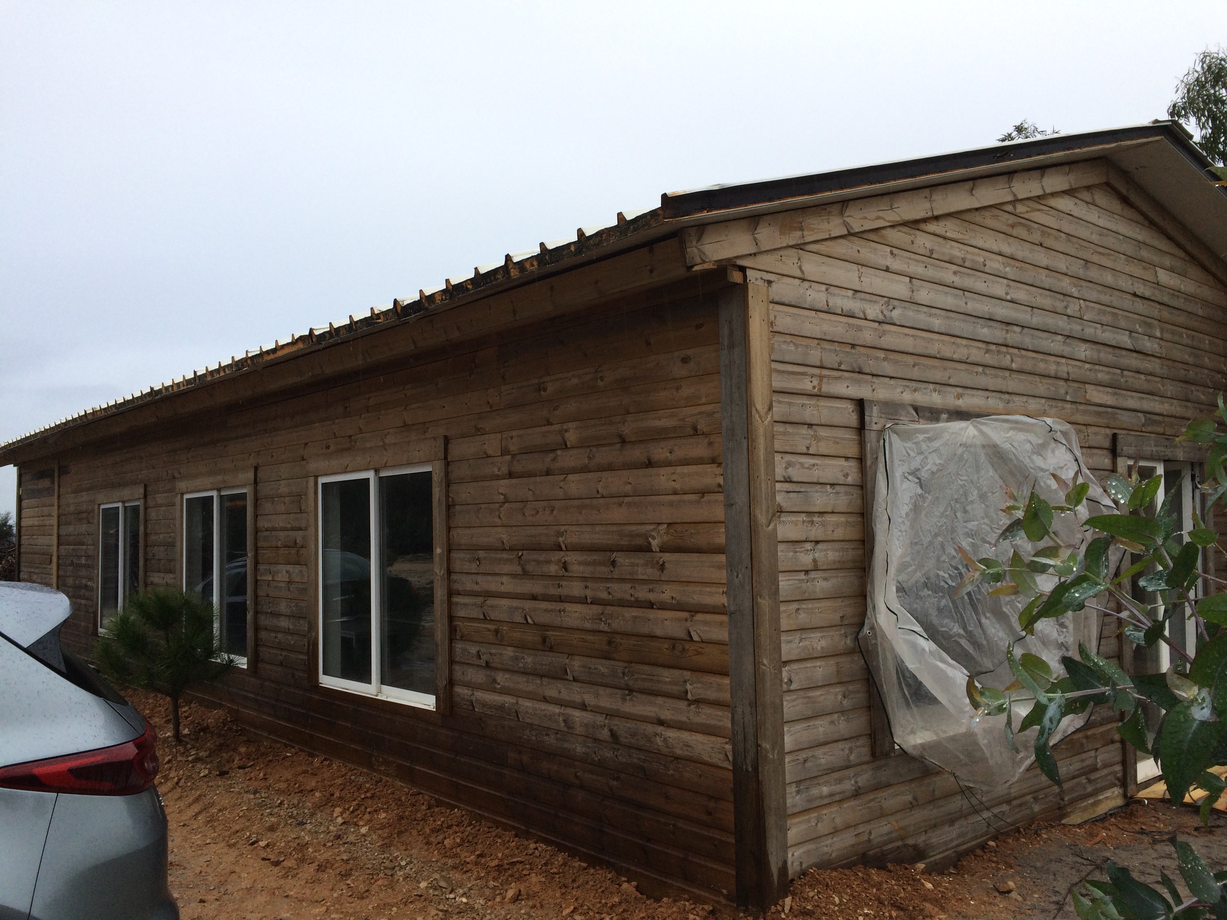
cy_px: 460
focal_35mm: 29
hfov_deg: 61.7
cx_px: 614
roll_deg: +0.5
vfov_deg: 48.2
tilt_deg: +3.1
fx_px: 1028
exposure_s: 1/100
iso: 50
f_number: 2.2
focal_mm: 4.15
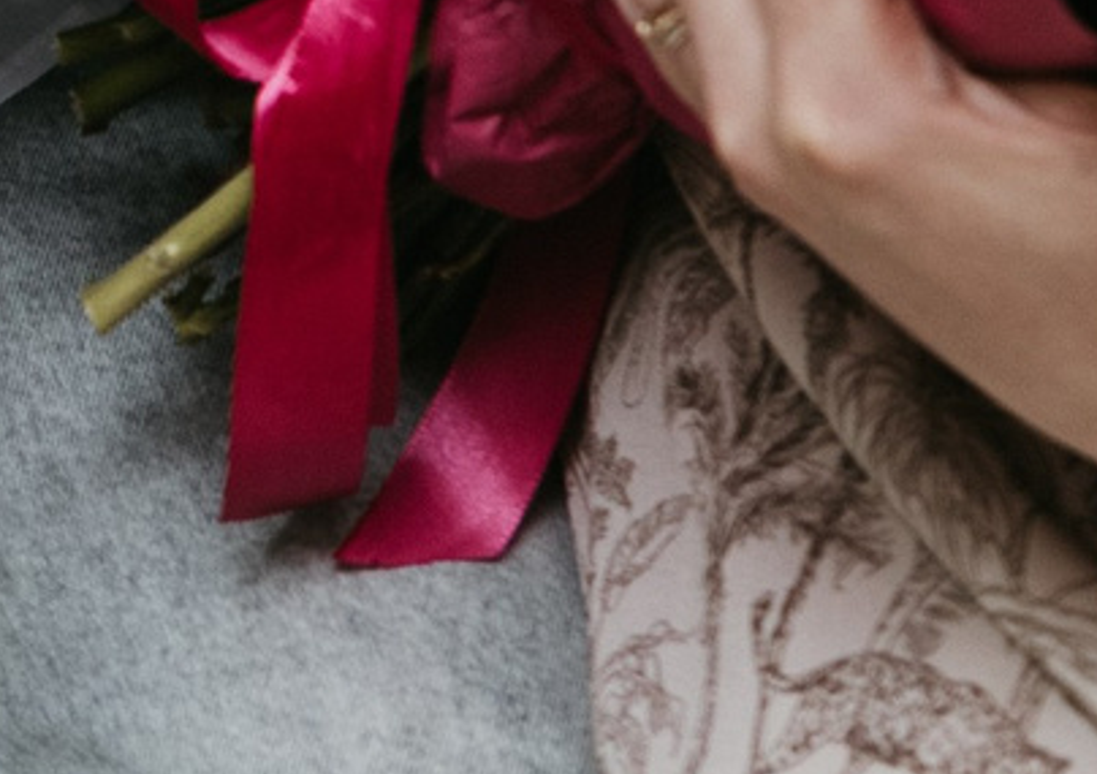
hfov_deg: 7.6
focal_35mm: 257
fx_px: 7974
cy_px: -1672
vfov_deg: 5.2
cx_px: -1081
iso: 200
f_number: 4
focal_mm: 38
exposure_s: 1/160
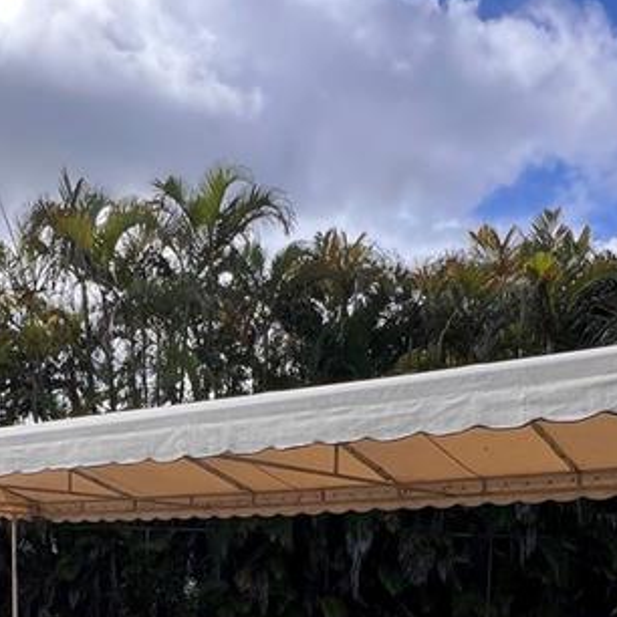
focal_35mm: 45
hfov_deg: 37.4
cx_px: 256
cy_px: 684
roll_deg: +0.2
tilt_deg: -6.6
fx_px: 907
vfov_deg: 32.8
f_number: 1.8
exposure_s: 1/619
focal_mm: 1.57
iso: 32
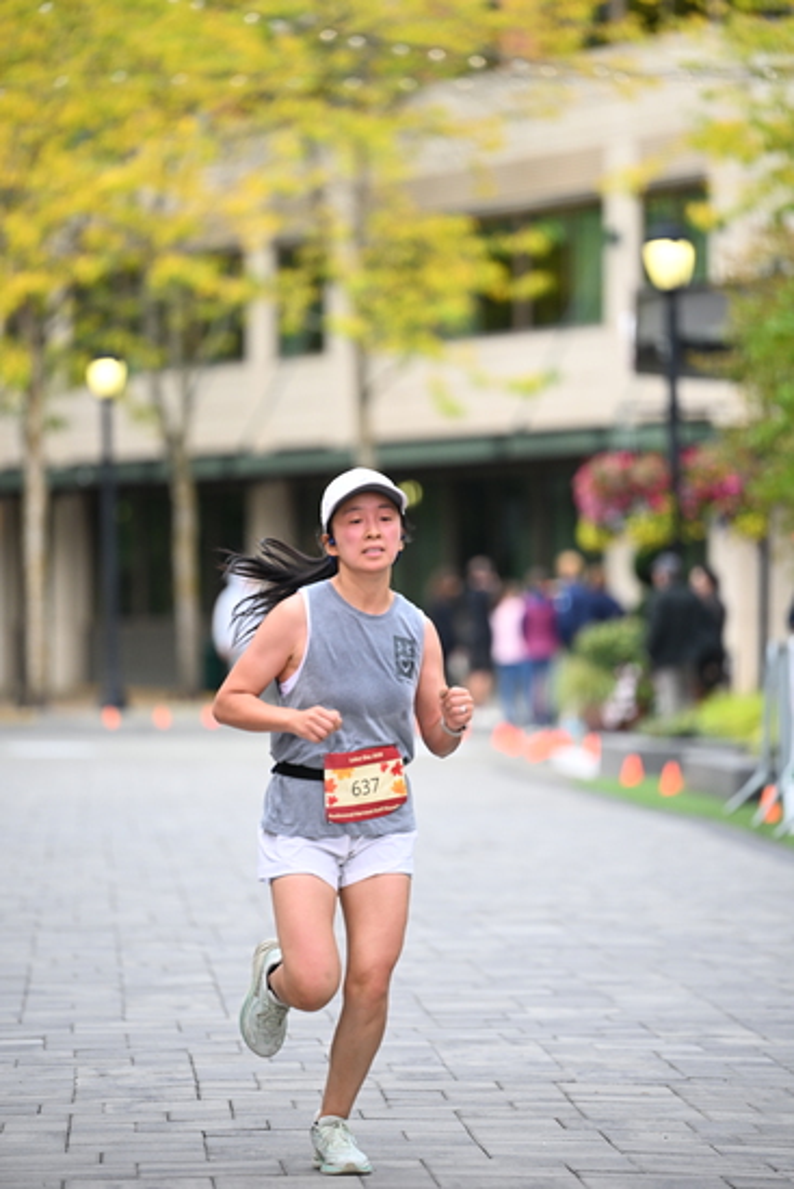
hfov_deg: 7.2
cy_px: 594
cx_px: 397
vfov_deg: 10.8
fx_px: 6281
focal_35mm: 190
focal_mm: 190
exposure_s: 1/1600
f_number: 2.8
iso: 1000
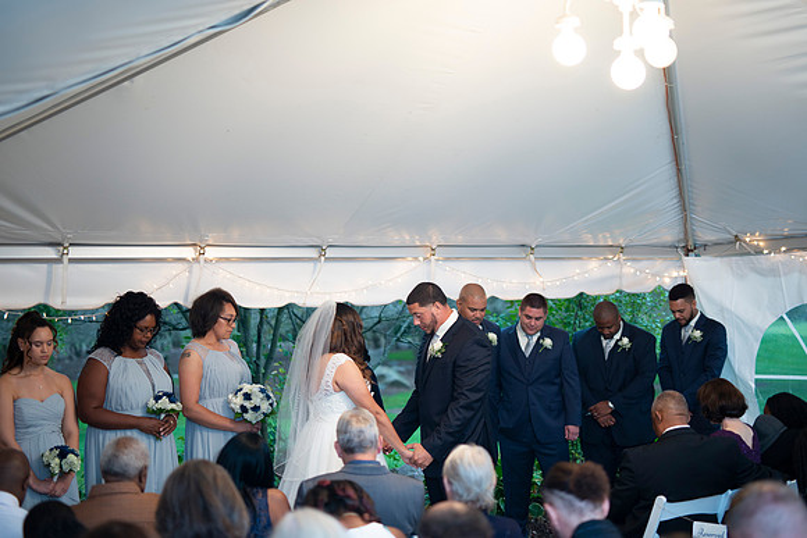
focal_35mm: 50
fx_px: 1121
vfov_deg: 27.0
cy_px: 269
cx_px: 404
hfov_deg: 39.6
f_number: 1.4
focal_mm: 50
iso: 400
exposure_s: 1/125
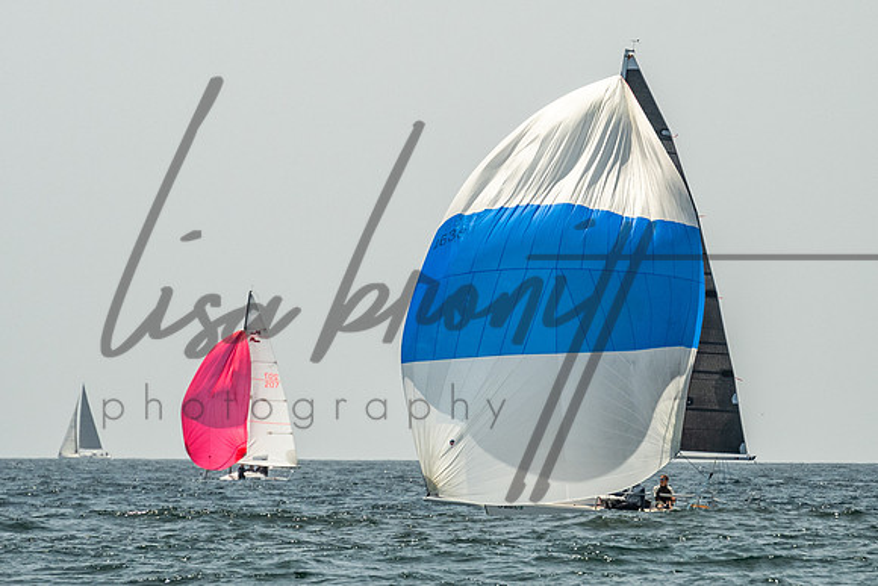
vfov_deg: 3.0
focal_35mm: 454
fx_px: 11079
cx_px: 537
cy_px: 173
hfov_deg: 4.5
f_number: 6.3
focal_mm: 200
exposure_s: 1/1250
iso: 320
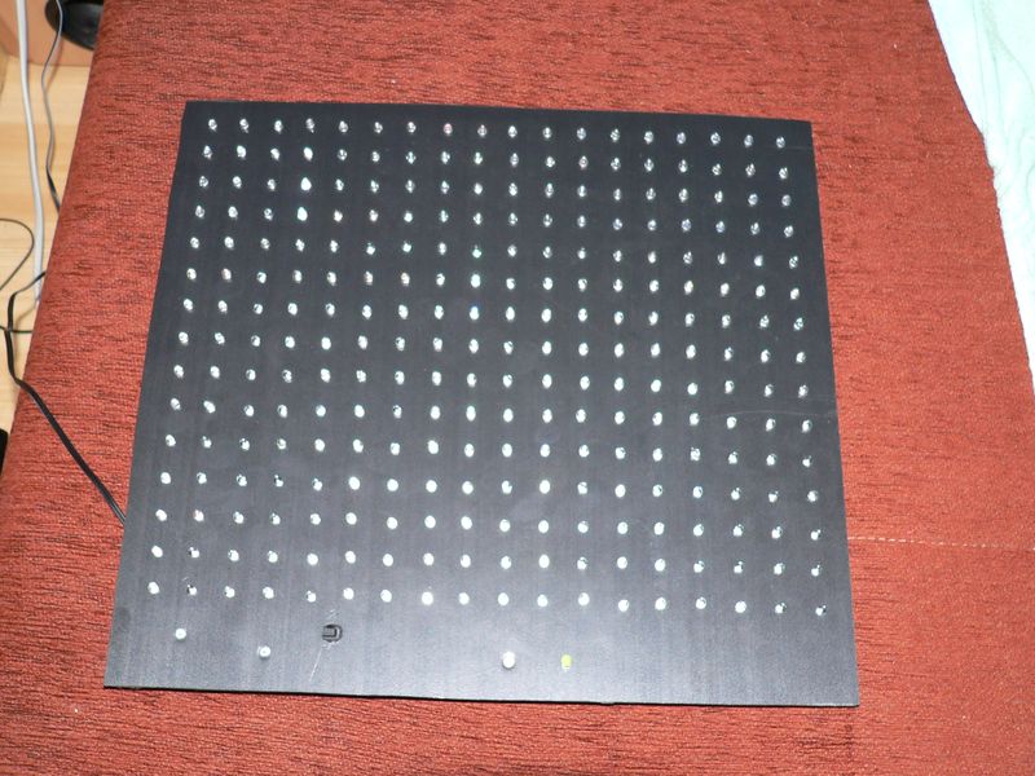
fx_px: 1316
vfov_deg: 32.9
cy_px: 388
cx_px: 518
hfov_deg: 42.9
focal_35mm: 44
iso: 100
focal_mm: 7.3
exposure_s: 1/60
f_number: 2.8
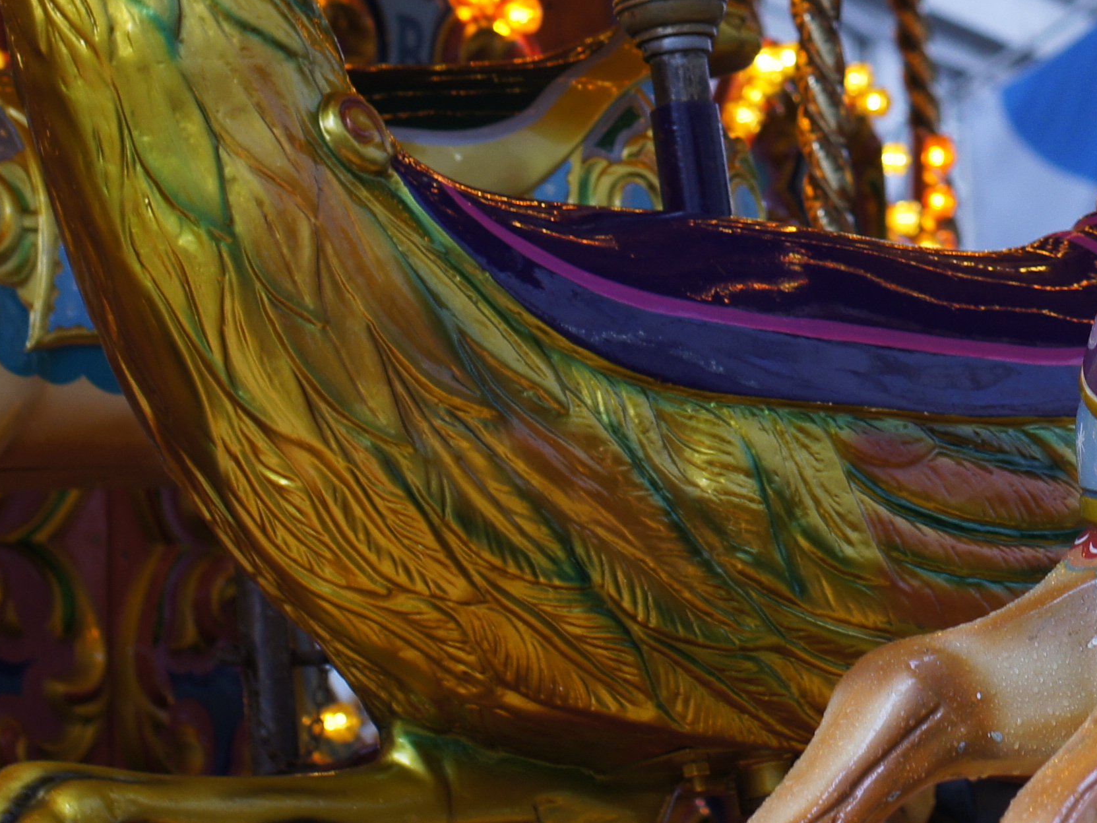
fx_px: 6306
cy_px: -124
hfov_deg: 9.8
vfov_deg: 7.4
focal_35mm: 199
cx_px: 1213
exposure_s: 1/80
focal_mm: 50
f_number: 1.4
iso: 125
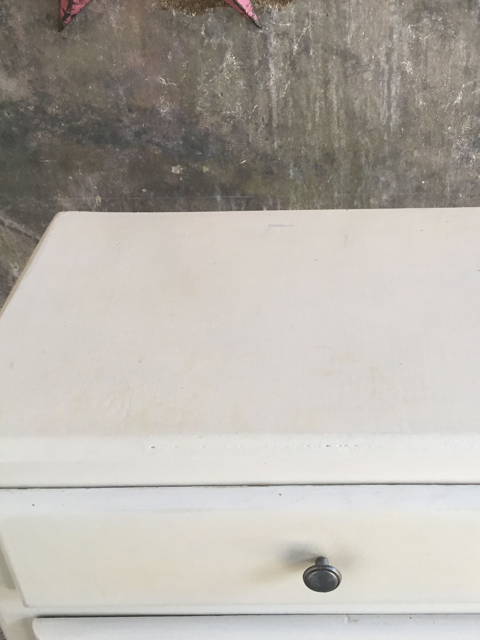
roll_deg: +1.8
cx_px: 320
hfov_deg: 34.0
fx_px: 776
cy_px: 324
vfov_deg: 44.8
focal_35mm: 42
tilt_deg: -37.5
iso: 40
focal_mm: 3.3
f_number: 2.4
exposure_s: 1/100
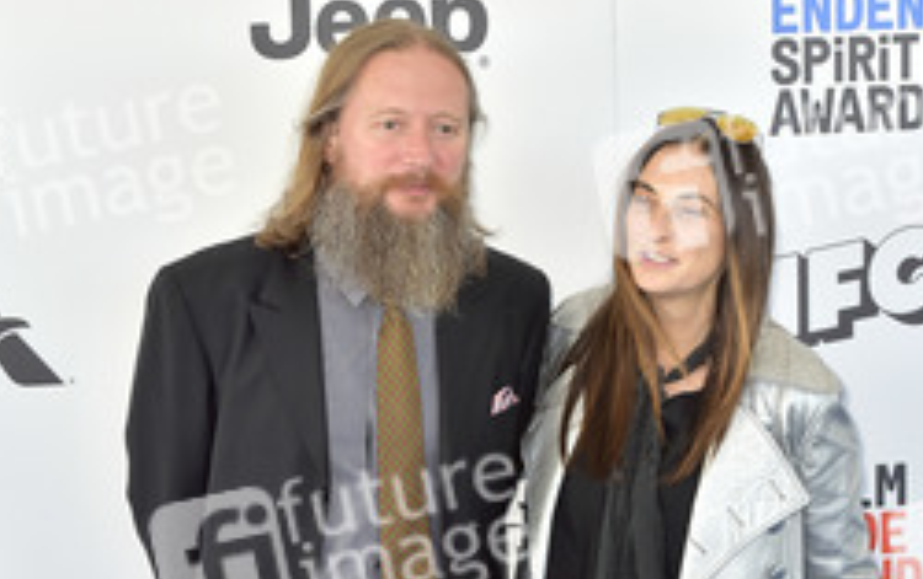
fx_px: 2872
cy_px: 727
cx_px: 449
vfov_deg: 11.3
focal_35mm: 114
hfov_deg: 18.3
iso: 500
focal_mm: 70
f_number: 6.3
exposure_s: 1/320
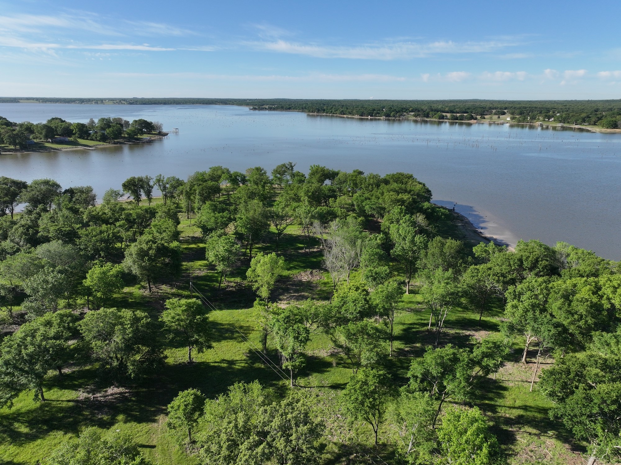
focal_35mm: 24
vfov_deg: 56.8
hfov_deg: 71.6
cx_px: 310
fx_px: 430
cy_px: 232
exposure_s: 1/1600
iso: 140
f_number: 2.8
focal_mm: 12.29
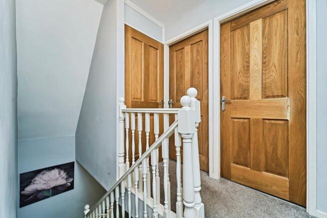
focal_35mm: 14
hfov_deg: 104.2
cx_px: 164
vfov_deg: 81.2
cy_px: 109
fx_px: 127
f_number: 8
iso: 200
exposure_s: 1/50
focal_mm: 14
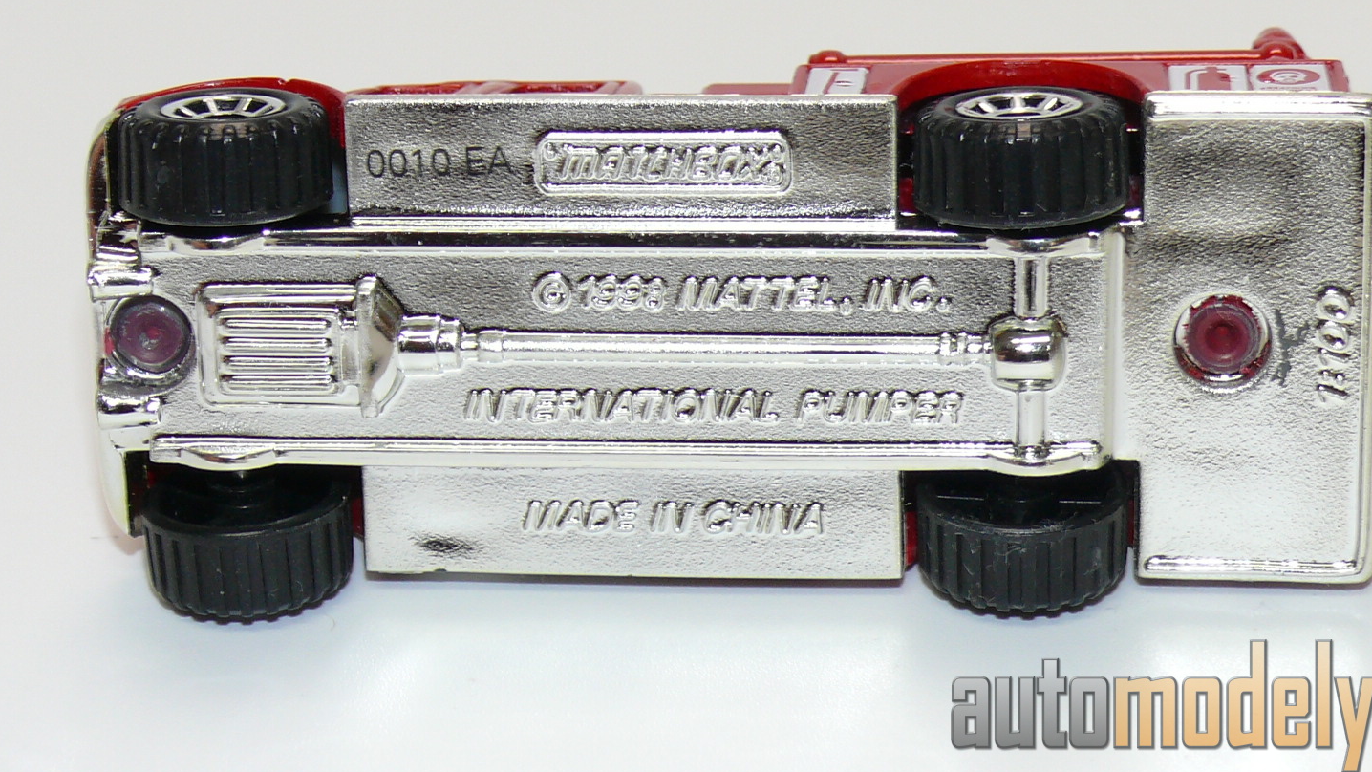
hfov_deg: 17.2
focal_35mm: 125
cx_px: 731
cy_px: 212
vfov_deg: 9.7
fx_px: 4548
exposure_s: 1/30
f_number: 4
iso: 100
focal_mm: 13.5
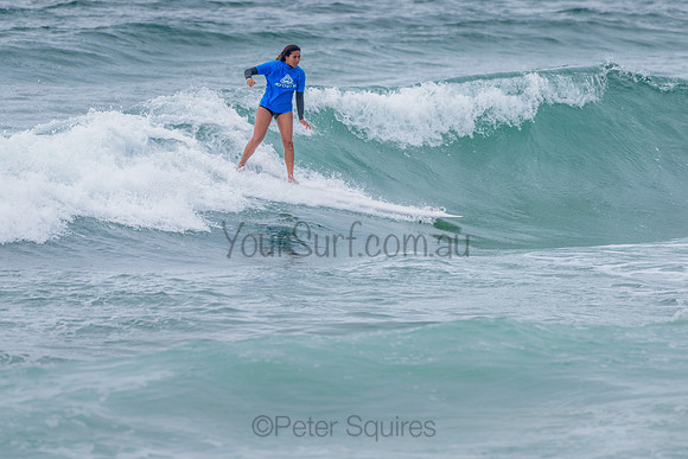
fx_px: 11718
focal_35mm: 613
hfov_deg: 3.4
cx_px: 285
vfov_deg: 2.2
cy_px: 188
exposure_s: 1/2000
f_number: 5.6
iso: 560
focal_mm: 500
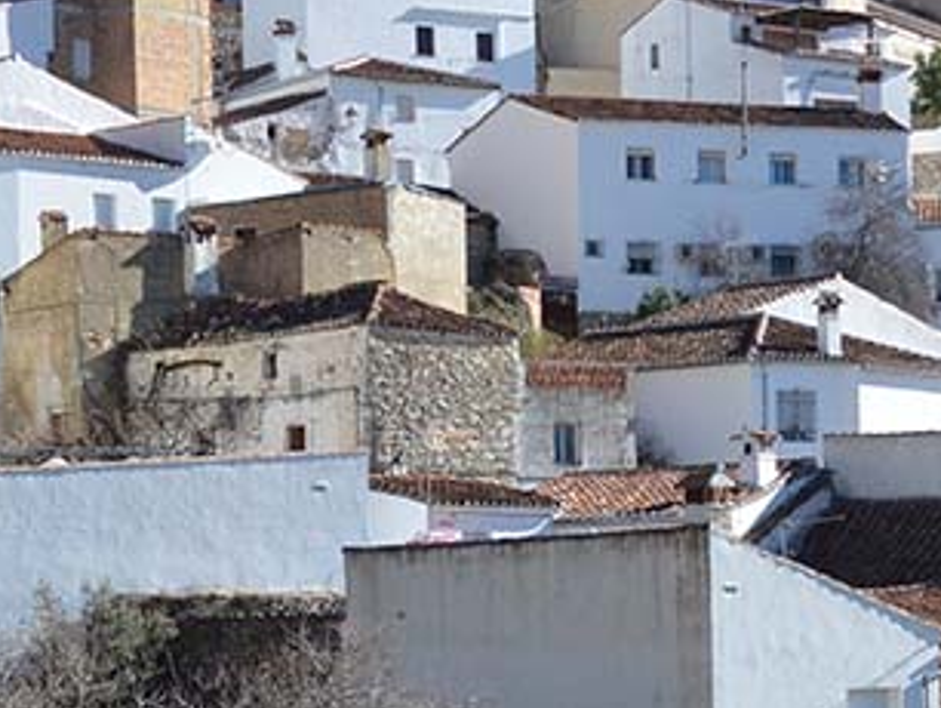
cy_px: 768
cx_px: 627
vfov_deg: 11.8
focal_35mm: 124
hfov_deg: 15.8
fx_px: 3373
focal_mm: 22
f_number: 5
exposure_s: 1/1250
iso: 320
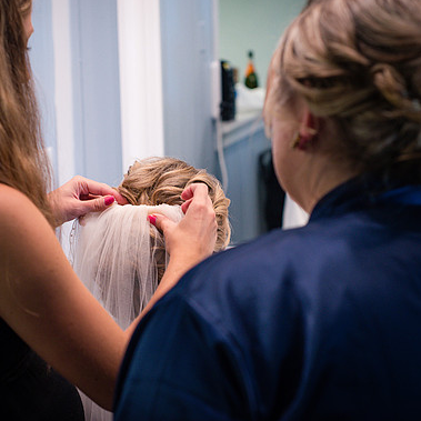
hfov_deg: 26.4
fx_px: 894
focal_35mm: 65
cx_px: 162
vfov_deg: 26.5
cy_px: 210
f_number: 3.5
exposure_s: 1/125
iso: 640
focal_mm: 50
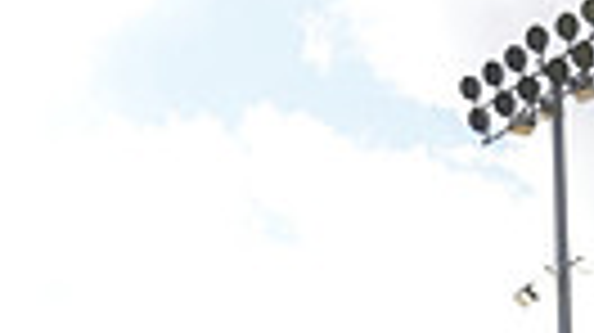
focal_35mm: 129
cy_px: 958
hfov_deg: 16.5
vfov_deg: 8.1
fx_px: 2030
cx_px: 459
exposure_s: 1/200
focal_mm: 36
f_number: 9
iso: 125
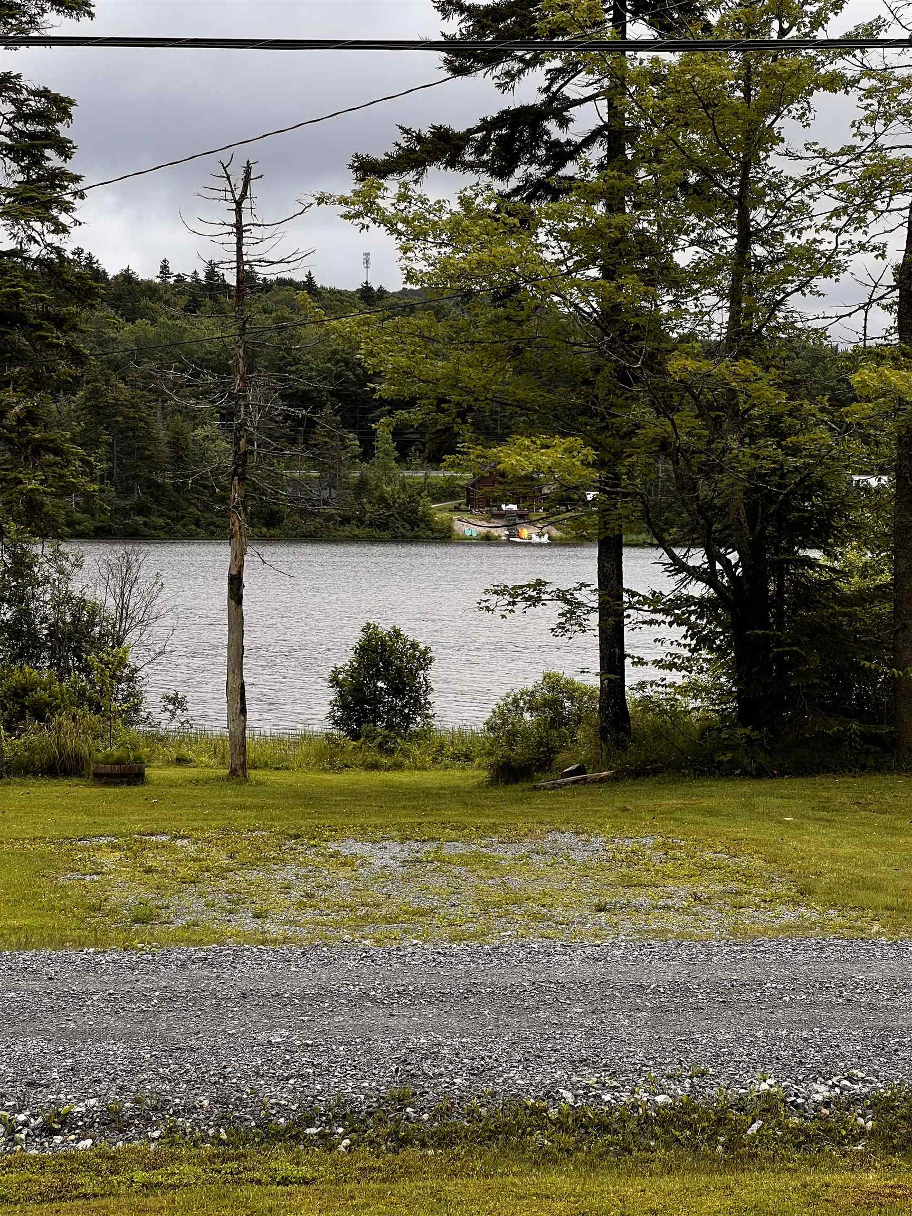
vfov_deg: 25.3
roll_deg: -0.8
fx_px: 2705
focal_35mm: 77
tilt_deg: -2.0
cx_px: 456
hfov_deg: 19.1
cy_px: 608
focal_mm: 9
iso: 32
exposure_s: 1/457
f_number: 2.8
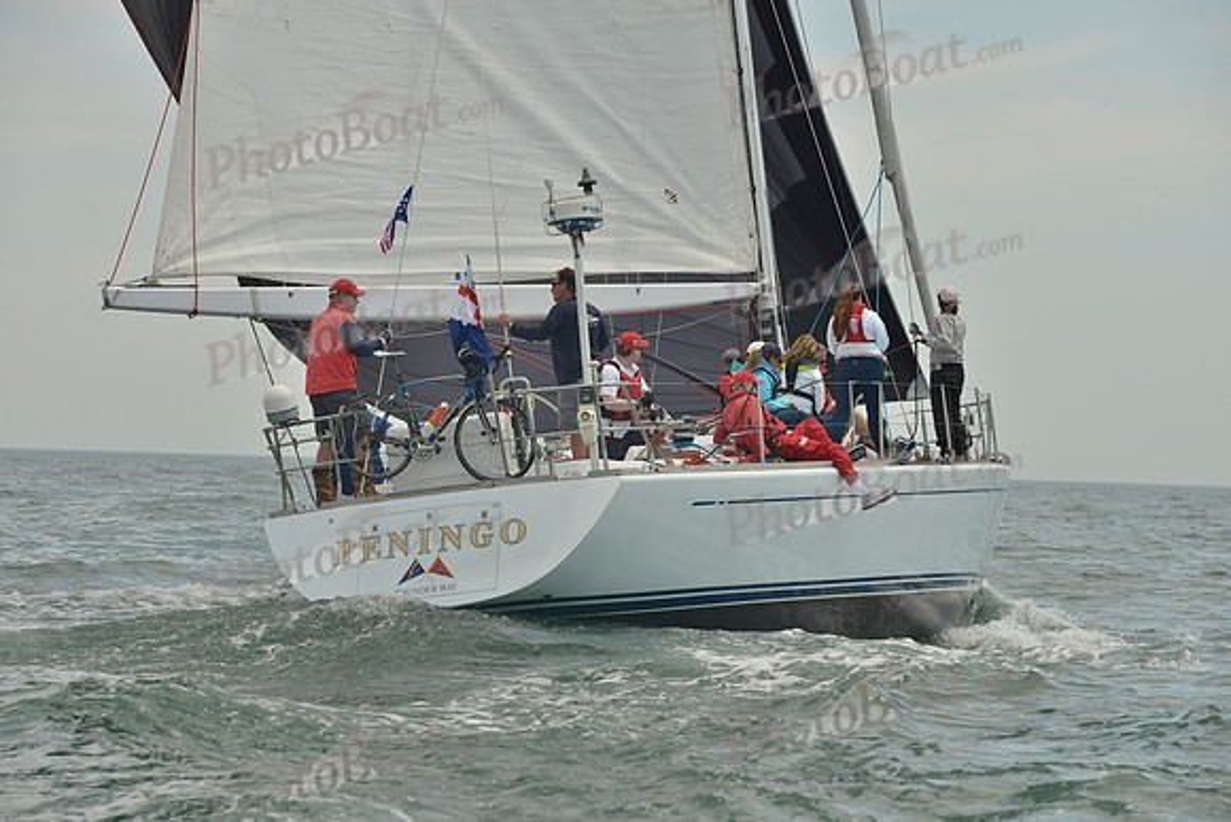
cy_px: 411
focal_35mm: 125
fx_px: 4275
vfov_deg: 11.0
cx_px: 616
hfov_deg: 16.4
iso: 280
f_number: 8
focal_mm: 125
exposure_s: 1/1250
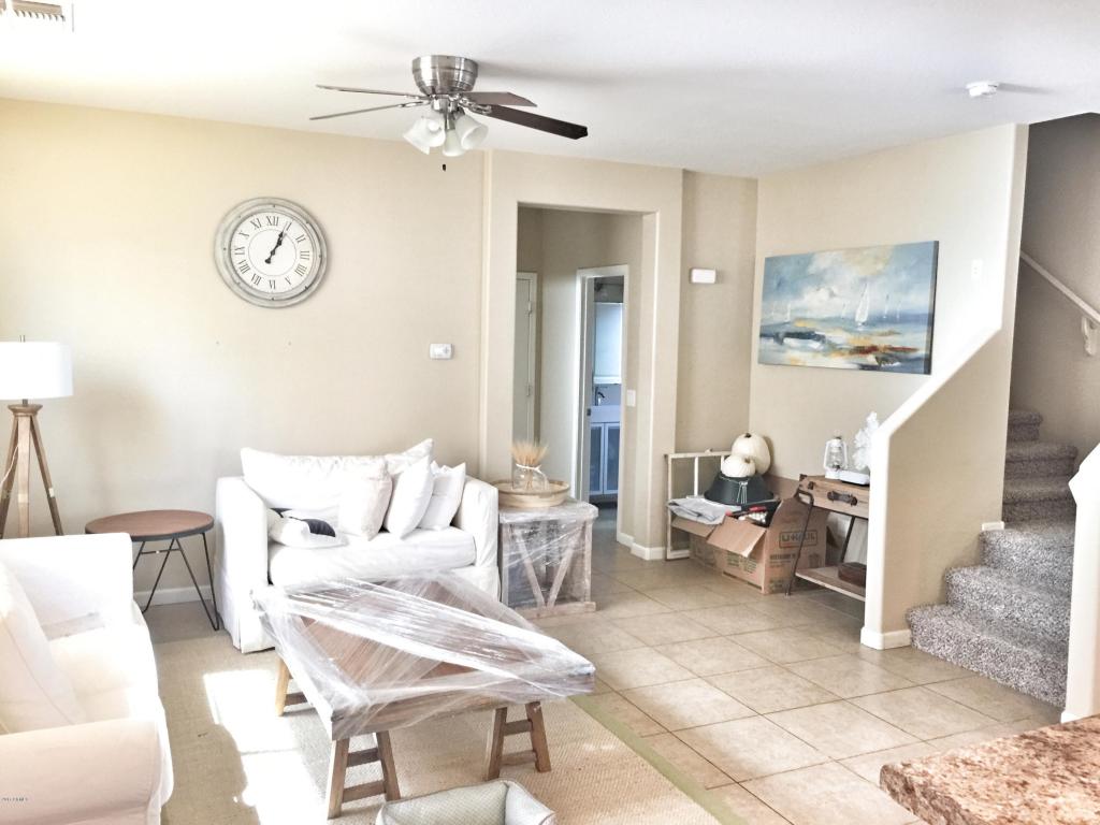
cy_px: 412
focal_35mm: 29
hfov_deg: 61.7
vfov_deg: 48.2
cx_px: 550
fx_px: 922
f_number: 2.2
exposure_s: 1/15
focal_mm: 4.15
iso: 125
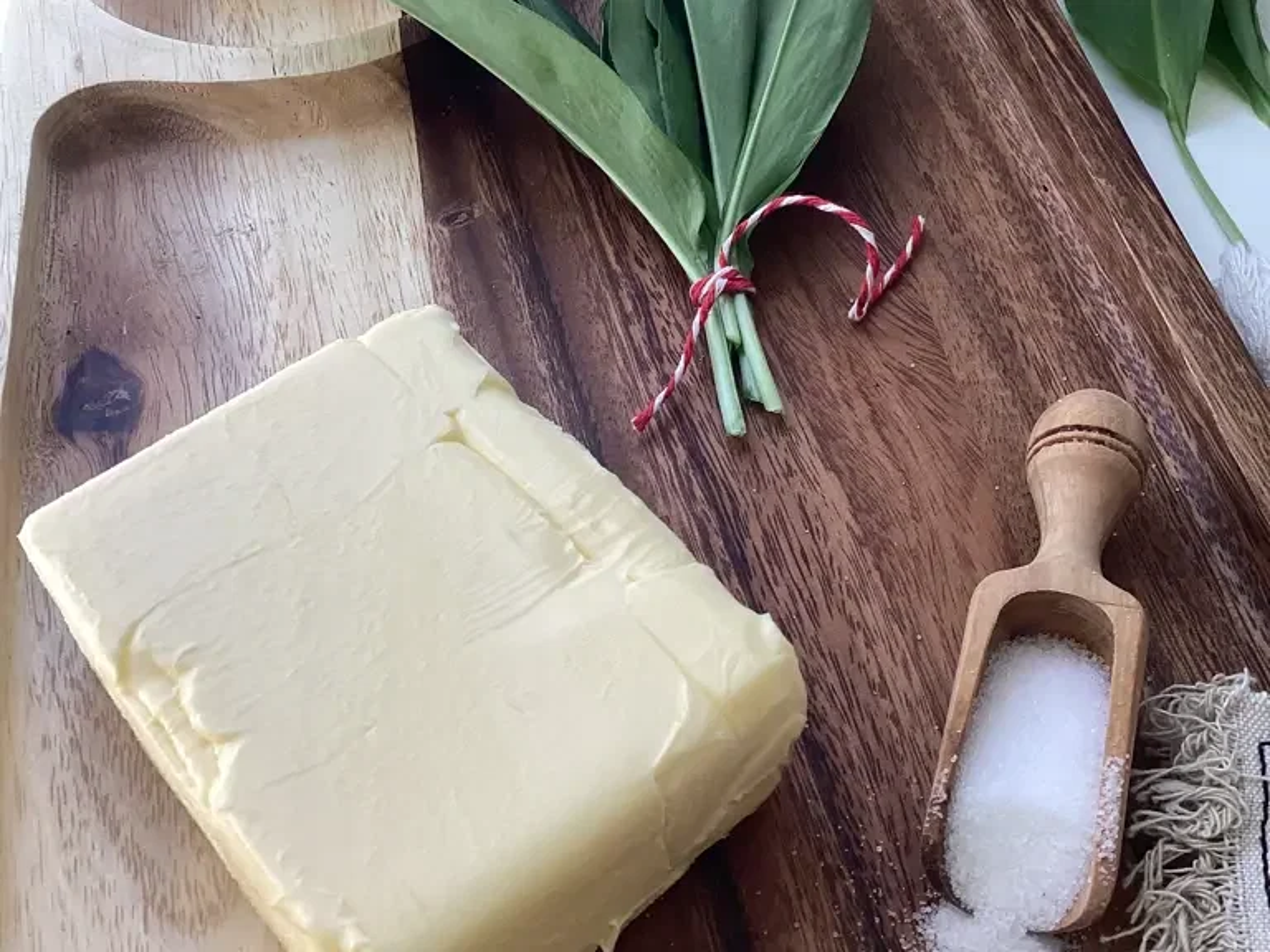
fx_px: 1137
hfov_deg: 58.4
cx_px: 635
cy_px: 476
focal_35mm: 31
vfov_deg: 45.4
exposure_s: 1/50
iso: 50
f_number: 2.4
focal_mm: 3.3
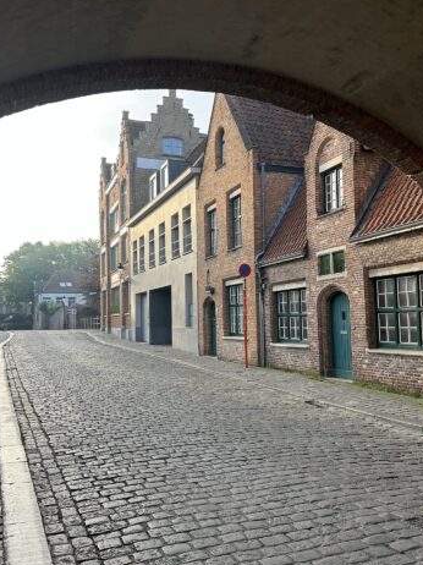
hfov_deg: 53.0
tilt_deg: +4.4
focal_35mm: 26
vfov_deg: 67.3
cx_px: 218
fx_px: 424
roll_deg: +1.1
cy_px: 278
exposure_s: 1/836
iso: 80
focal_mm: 6.86
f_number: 1.78
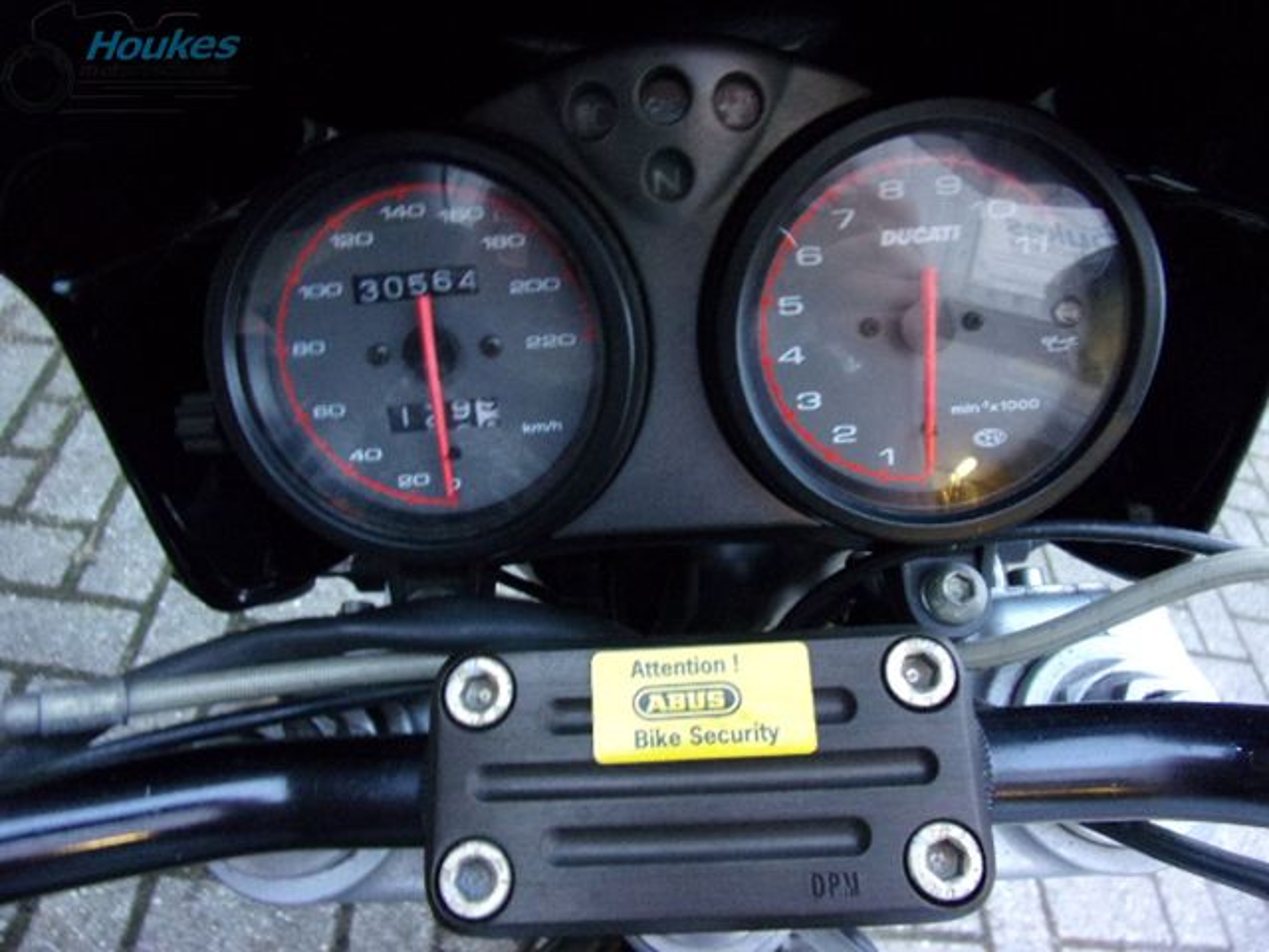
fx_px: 880
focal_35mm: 24
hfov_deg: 71.6
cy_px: 476
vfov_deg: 56.8
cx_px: 634
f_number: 3.3
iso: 400
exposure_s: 1/12
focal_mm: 4.3
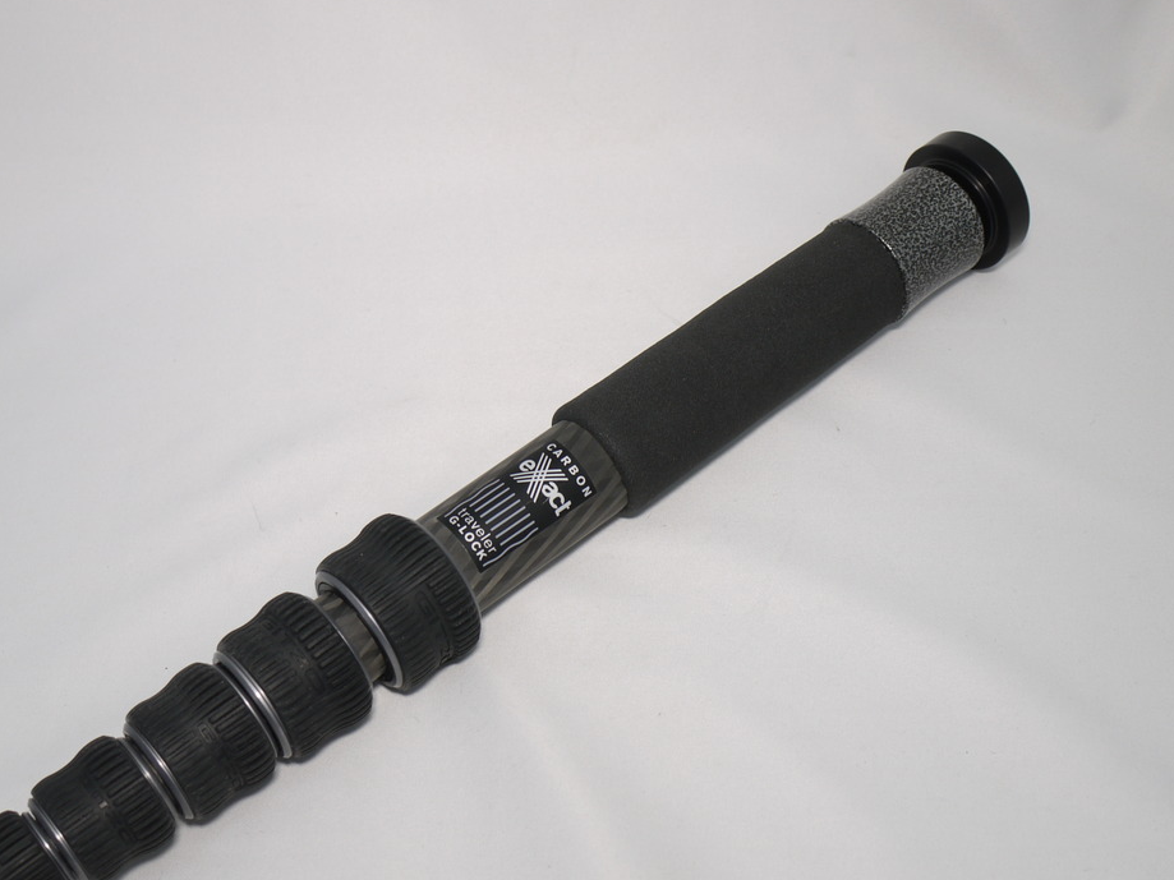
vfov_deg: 30.8
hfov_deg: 40.4
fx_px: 1594
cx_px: 517
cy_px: 545
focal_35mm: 47
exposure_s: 1/40
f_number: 5
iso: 100
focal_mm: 18
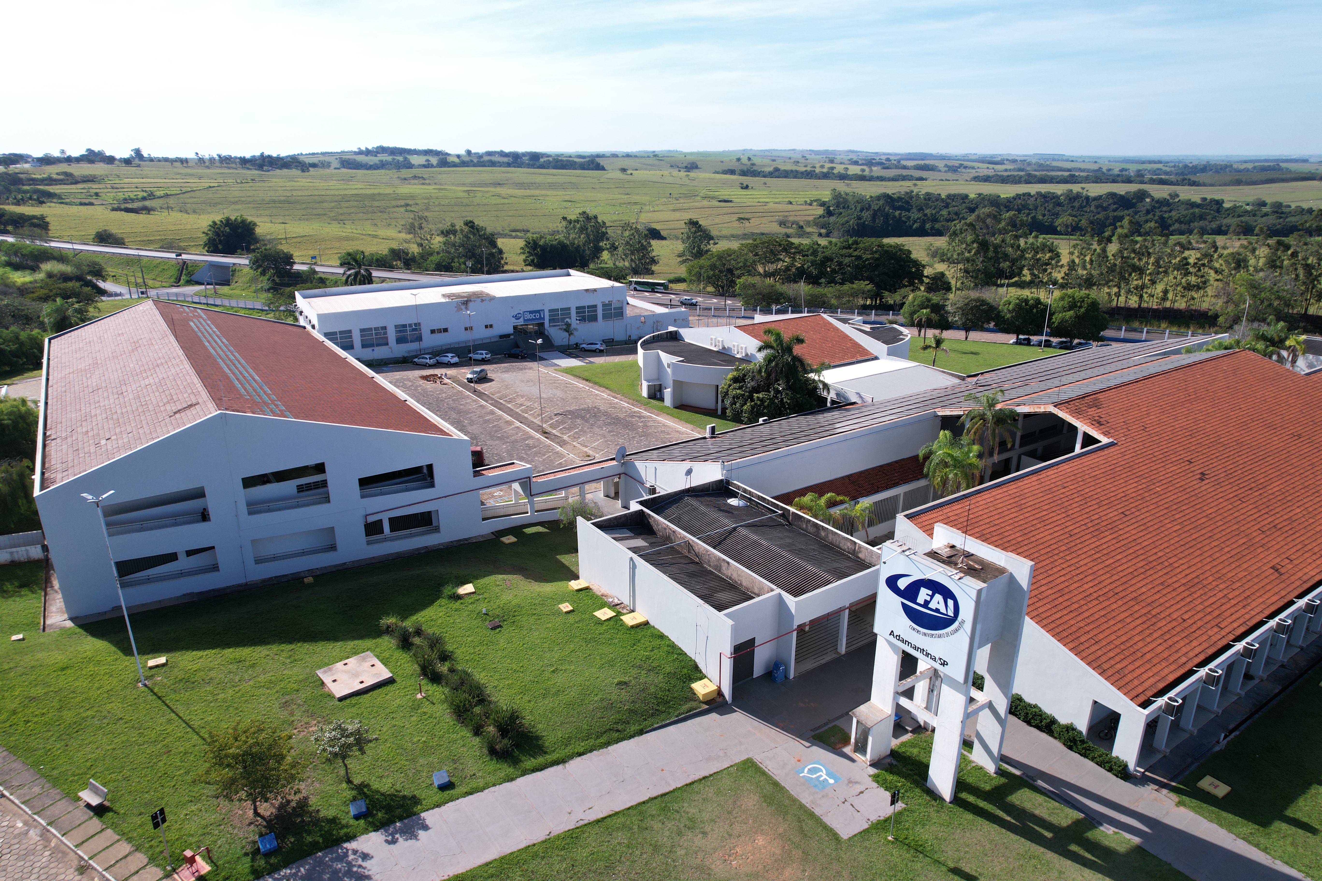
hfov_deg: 78.6
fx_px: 808
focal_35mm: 22
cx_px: 661
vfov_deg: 57.2
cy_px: 440
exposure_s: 1/1250
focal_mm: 8.38
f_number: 2.8
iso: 100
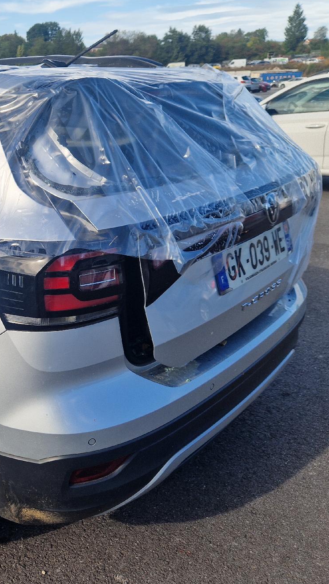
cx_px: -11
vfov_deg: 58.0
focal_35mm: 34
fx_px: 528
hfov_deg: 31.6
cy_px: 291
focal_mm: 5.4
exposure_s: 1/833
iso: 50
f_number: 1.8
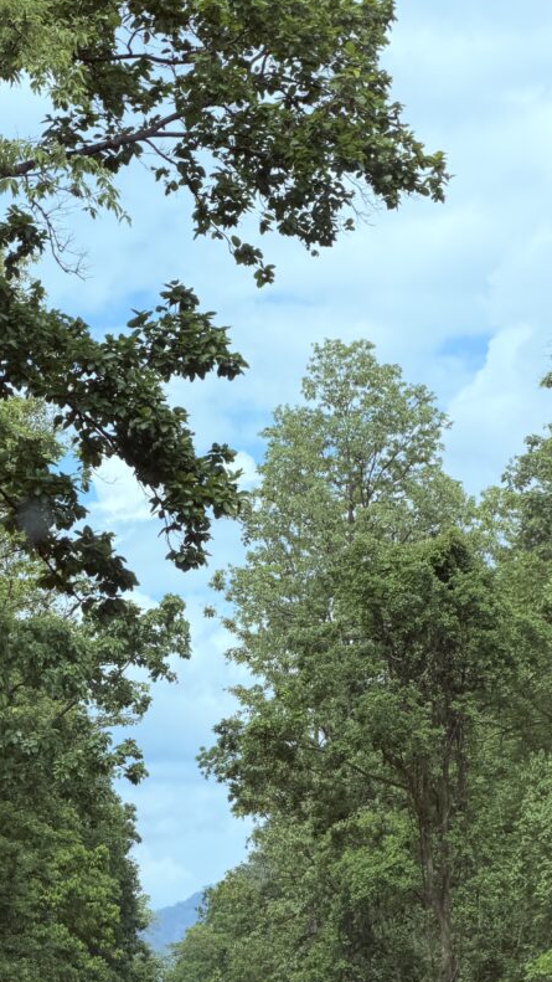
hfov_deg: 8.6
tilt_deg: +9.5
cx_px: 175
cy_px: 601
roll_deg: +0.9
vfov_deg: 15.2
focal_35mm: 141
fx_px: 3669
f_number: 2.8
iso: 40
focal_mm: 16.89
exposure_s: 1/638
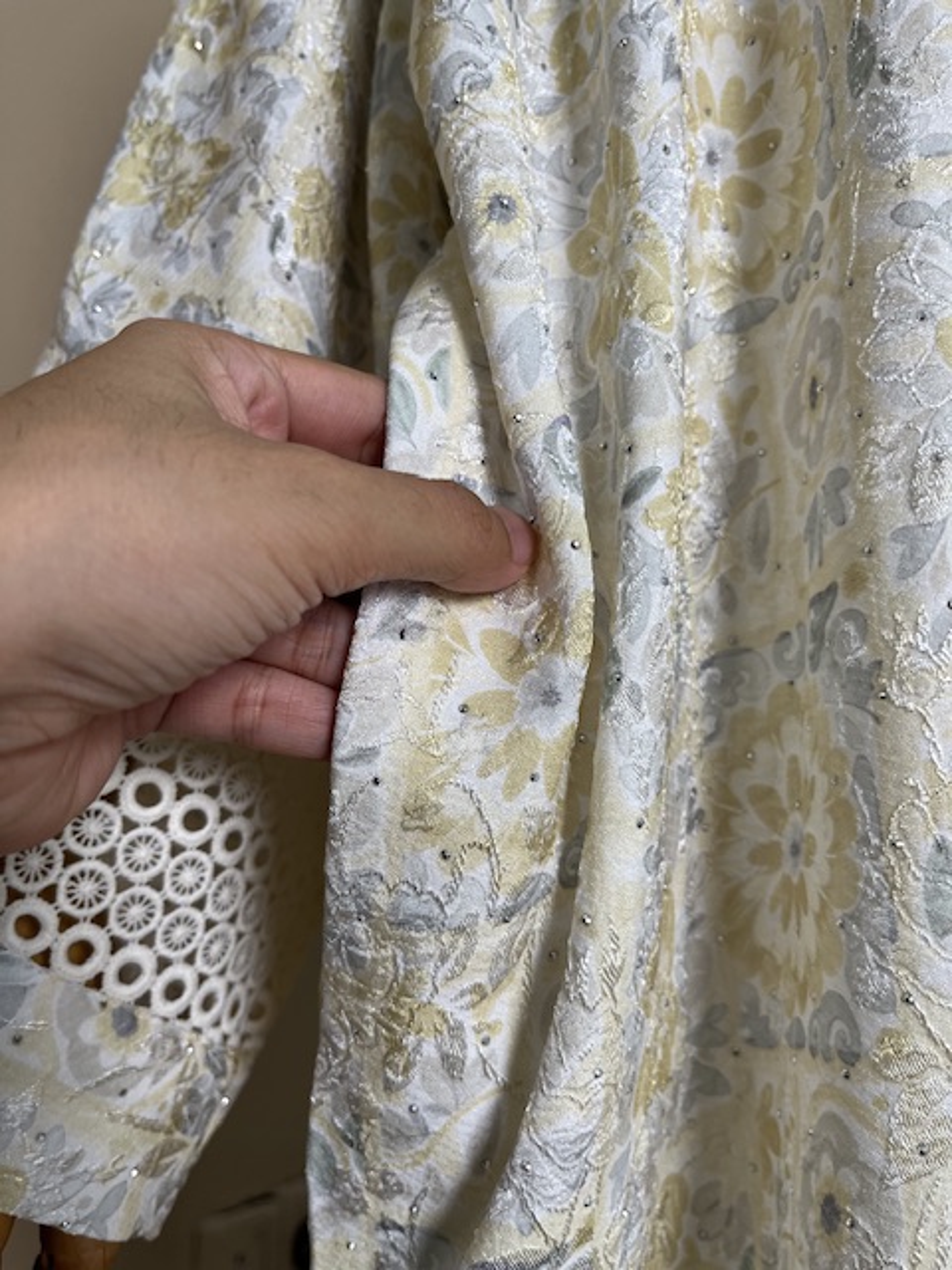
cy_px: 635
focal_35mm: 26
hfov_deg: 53.1
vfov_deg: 67.3
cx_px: 476
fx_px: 953
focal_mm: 5.1
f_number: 1.6
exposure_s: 1/100
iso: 80
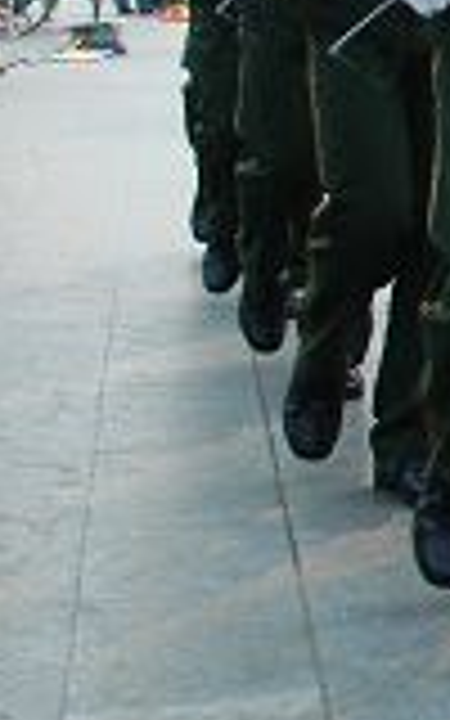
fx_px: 2158
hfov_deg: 9.1
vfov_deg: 18.3
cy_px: -47
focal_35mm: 110
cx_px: 1429
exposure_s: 1/500
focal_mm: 18
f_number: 4
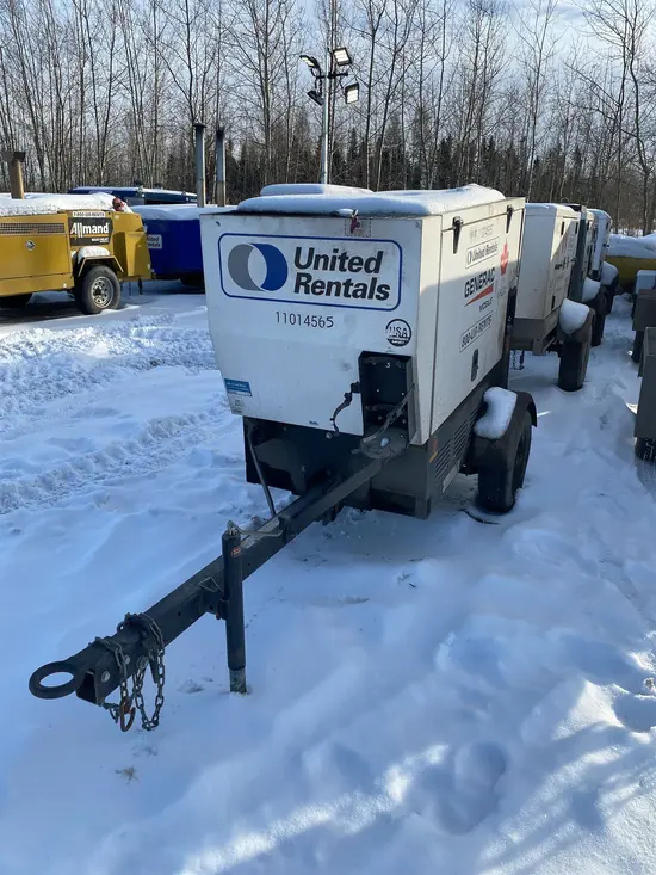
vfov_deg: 67.3
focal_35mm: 26
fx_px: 657
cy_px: 438
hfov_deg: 53.1
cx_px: 328
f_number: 1.8
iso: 32
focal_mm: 4.25
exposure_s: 1/1629
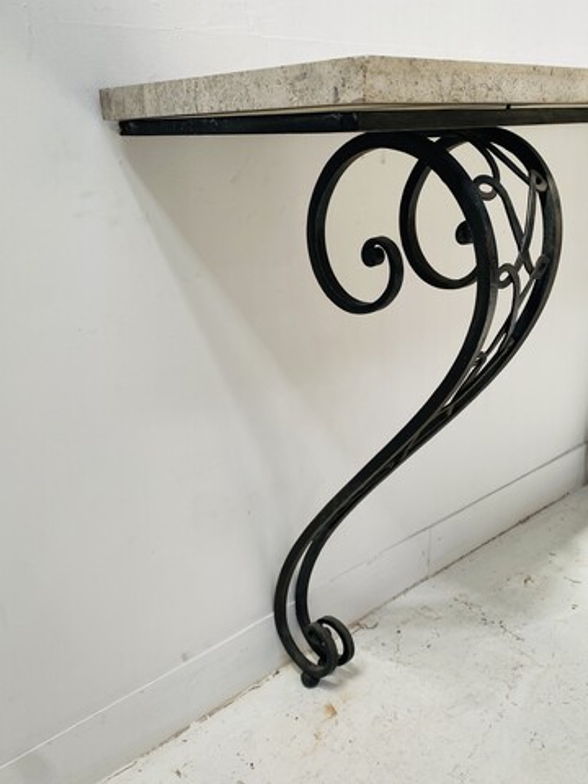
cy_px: 392
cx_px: 294
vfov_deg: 67.3
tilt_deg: -16.0
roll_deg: +2.0
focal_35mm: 26
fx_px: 589
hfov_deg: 53.1
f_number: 1.8
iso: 64
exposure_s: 1/121
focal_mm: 4.25
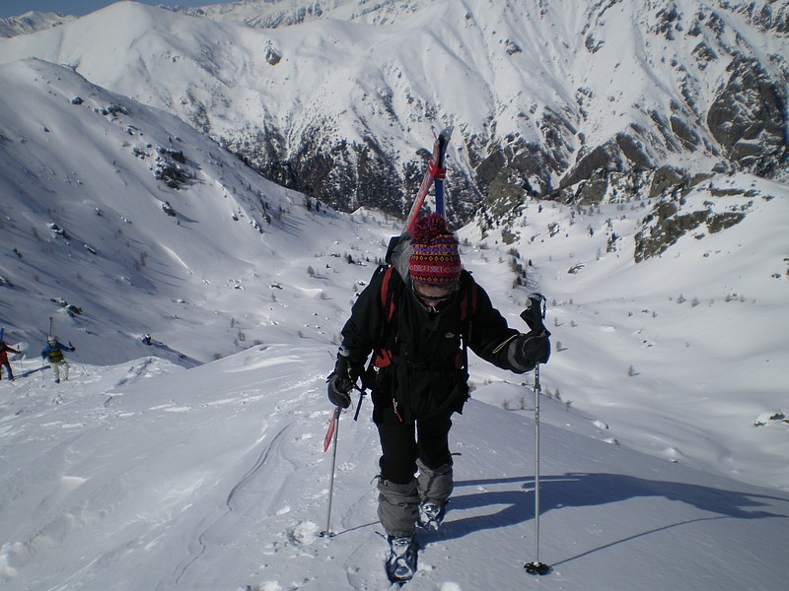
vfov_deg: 37.7
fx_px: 866
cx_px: 394
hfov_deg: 49.0
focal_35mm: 38
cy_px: 296
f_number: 4.6
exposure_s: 1/1250
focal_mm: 6.3
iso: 64
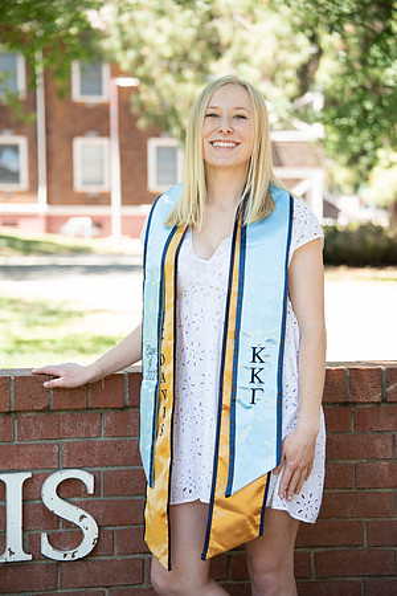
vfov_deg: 16.8
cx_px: 198
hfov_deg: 11.2
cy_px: 298
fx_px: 2018
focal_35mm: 122
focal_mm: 122
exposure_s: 1/320
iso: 640
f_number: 5.6
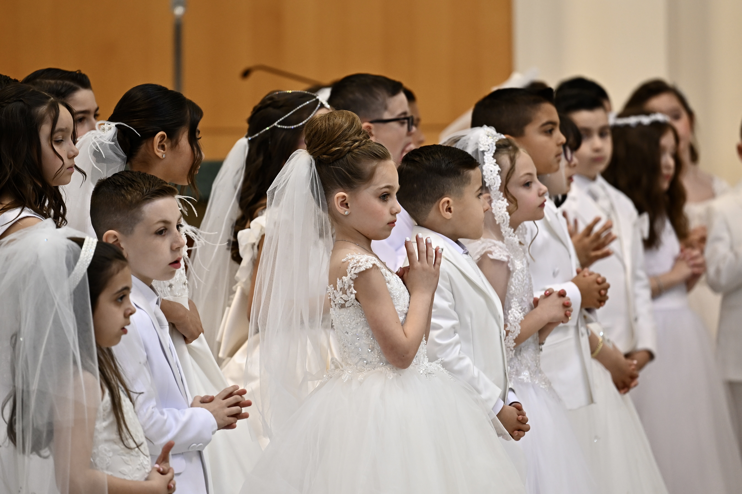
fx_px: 6181
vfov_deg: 4.6
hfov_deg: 6.9
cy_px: 247
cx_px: 371
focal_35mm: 300
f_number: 2.8
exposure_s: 1/250
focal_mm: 200
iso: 640
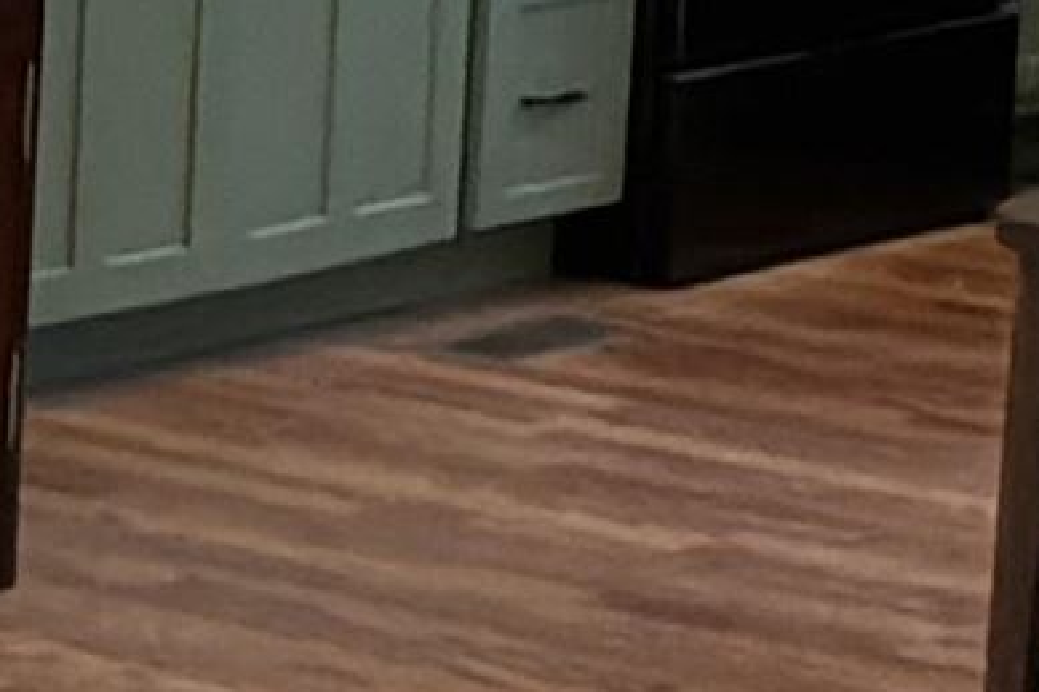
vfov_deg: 6.0
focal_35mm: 230
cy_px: 227
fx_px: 6635
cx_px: -1207
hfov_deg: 8.4
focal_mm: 3
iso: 80
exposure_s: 1/120
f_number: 1.8
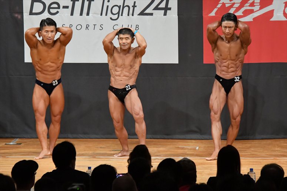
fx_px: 2151
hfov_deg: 7.6
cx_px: 144
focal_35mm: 270
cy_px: 96
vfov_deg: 5.1
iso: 9000
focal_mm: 180
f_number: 5.6
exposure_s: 1/400
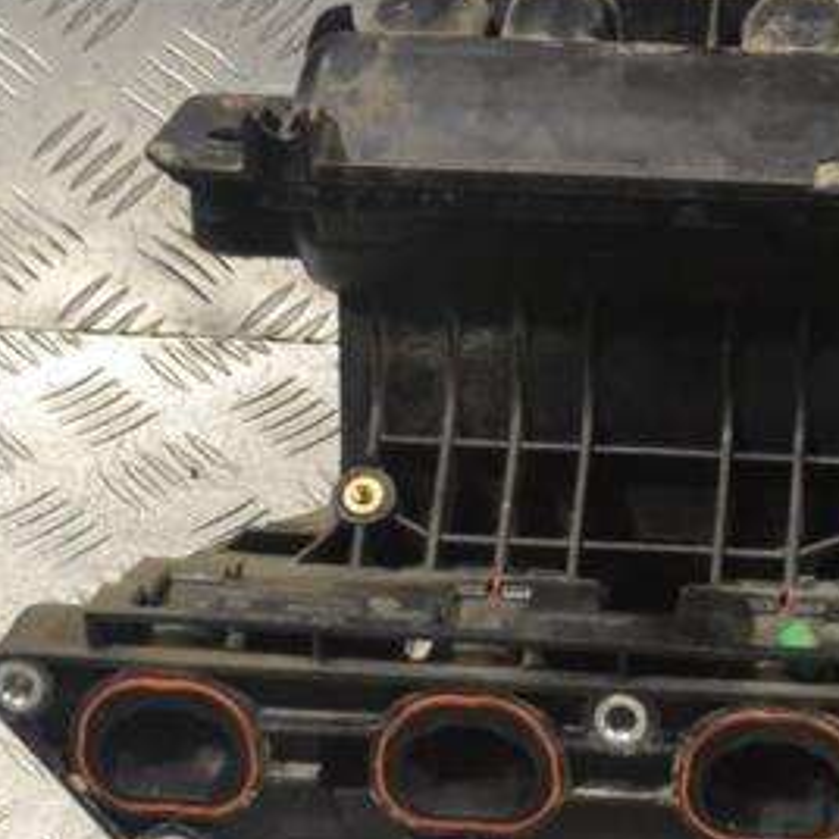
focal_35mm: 114
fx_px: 3126
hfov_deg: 15.2
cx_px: 701
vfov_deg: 15.3
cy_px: 432
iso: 3200
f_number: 8
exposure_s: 1/250
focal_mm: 40
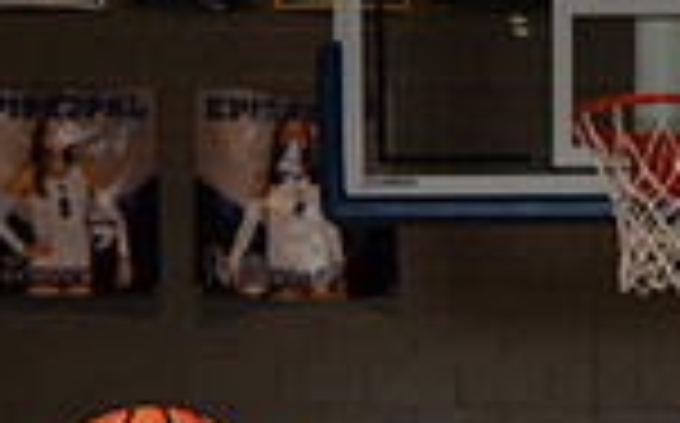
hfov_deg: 15.8
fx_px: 2425
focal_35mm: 131
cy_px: 981
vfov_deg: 9.1
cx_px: 626
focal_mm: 43
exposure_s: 1/250
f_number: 5.6
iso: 400
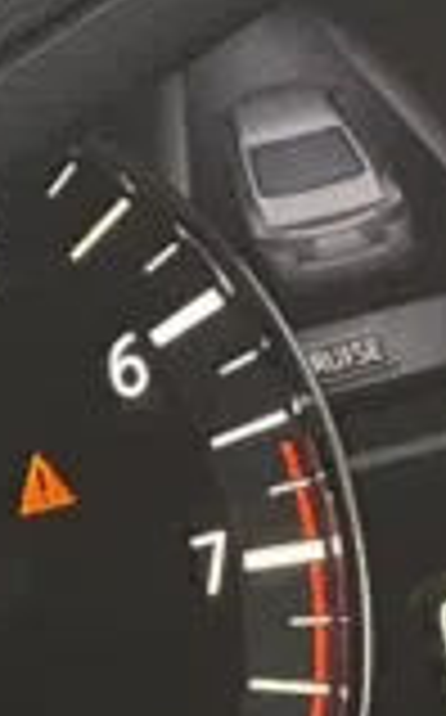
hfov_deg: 4.0
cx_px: -27
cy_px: 1027
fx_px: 6416
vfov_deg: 6.3
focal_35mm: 329
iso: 200
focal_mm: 9
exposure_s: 1/88
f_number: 2.8
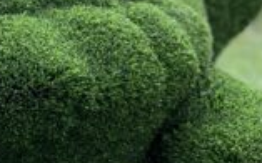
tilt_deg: -0.4
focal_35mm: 105
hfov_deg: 18.7
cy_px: -3
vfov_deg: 12.3
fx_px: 749
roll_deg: +2.5
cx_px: -58
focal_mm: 5.1
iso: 50
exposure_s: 1/550
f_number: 1.6
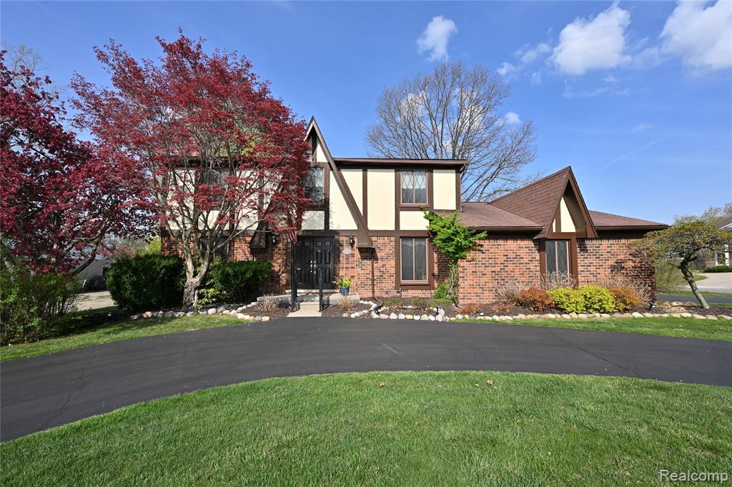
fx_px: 285
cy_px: 244
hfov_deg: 104.3
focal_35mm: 14
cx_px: 366
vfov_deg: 81.2
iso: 100
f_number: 11
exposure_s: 1/200
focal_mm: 14
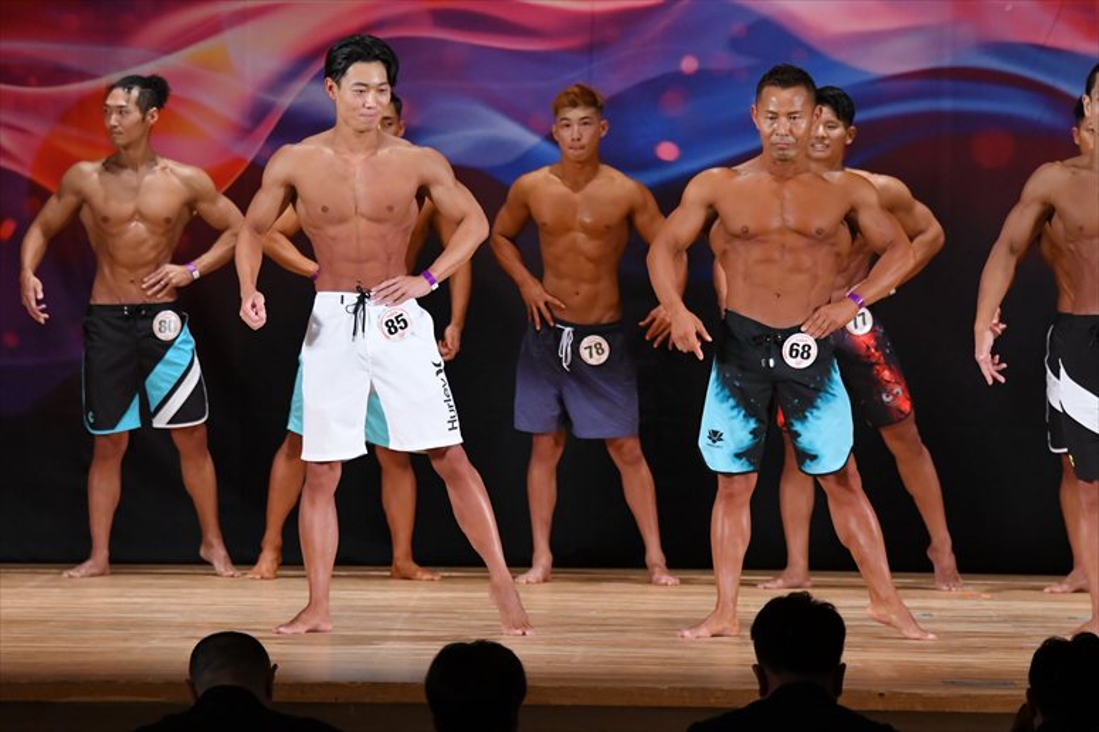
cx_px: 550
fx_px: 6865
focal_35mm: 225
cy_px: 366
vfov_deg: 6.1
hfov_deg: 9.2
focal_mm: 150
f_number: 5.6
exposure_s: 1/400
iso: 3200
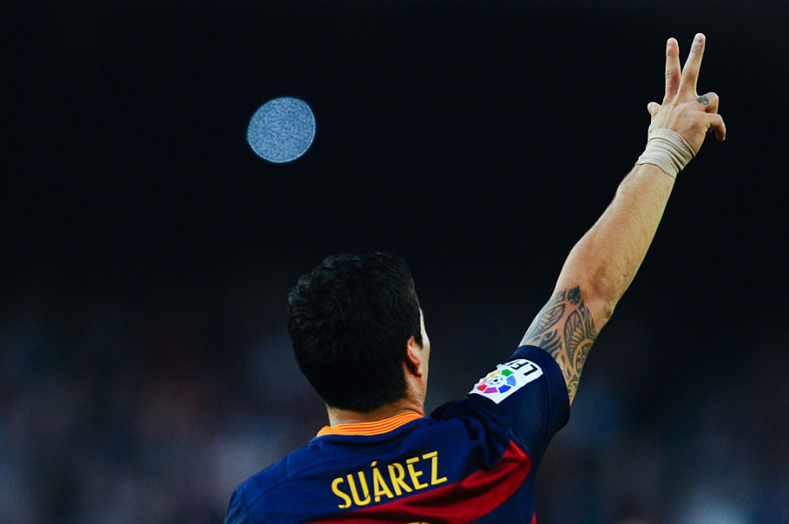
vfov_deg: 3.4
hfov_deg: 5.2
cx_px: 394
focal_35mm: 400
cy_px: 262
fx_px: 8759
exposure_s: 1/1000
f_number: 3.5
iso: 1250
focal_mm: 400
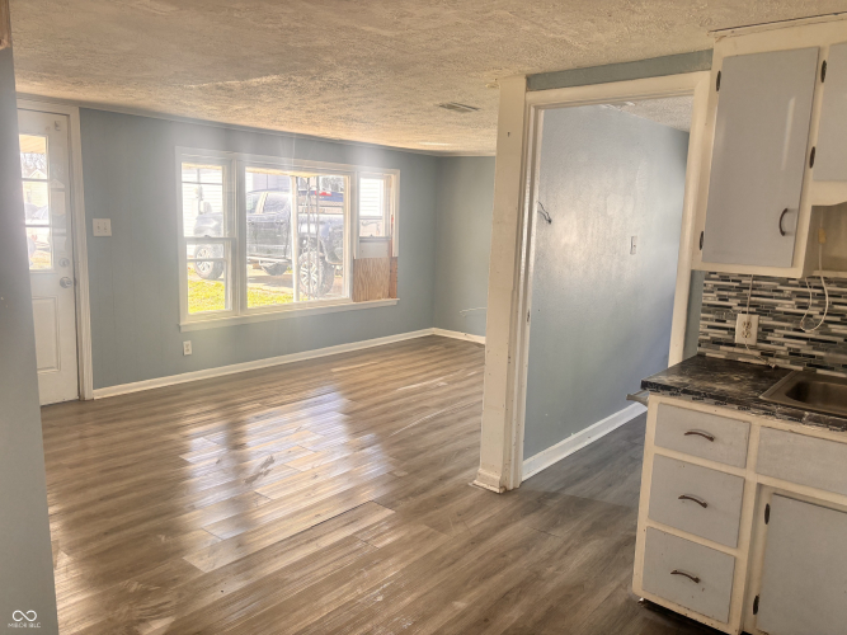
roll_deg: -2.2
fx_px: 636
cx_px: 424
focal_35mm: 26
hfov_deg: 67.3
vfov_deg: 53.0
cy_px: 318
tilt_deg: -8.8
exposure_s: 1/121
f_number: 1.6
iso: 64
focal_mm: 5.96
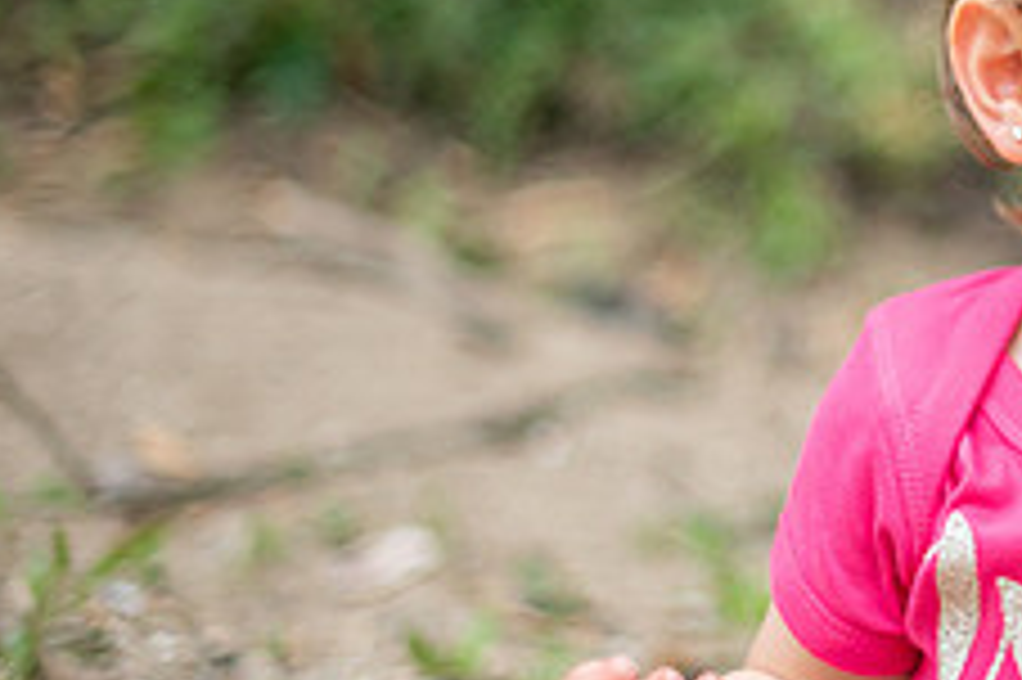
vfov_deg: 9.0
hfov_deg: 13.1
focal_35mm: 151
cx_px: 1347
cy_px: 112
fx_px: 4283
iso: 250
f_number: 1.4
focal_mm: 50
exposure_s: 1/3200
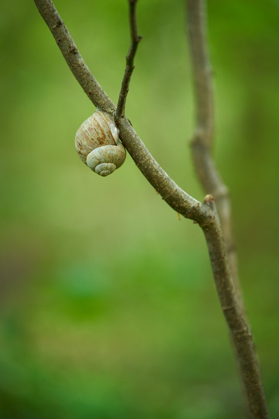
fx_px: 988
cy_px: 210
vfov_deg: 23.9
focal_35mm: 85
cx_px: 140
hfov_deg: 16.1
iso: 200
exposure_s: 1/60
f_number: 1.8
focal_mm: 85
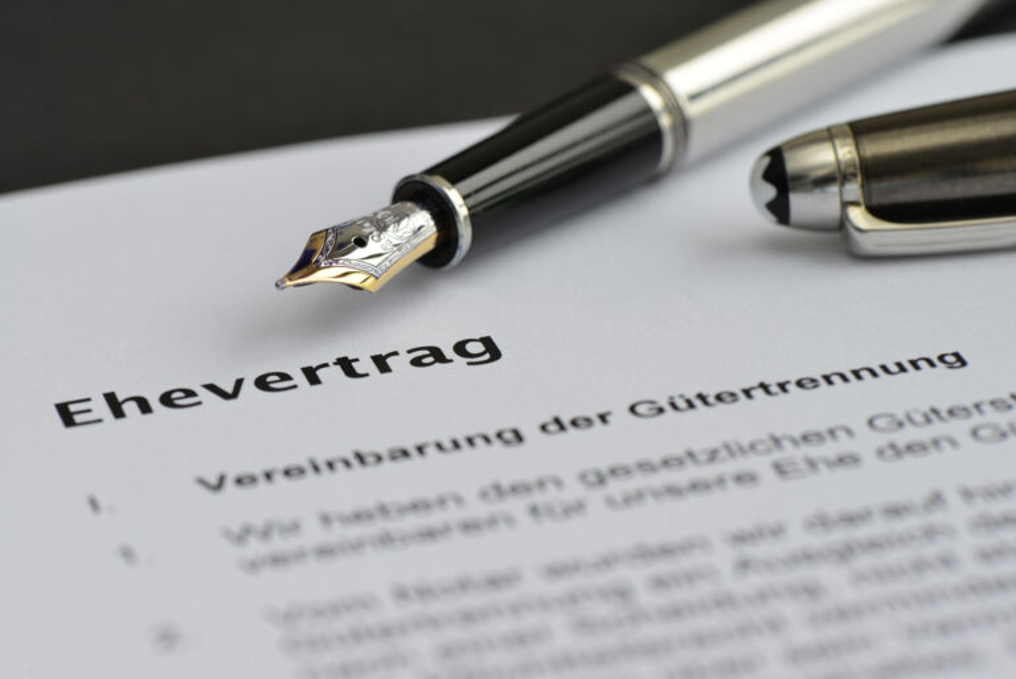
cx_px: 508
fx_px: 2965
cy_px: 340
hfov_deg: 19.4
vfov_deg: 13.1
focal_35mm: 105
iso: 100
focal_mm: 105
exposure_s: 1/2
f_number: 13
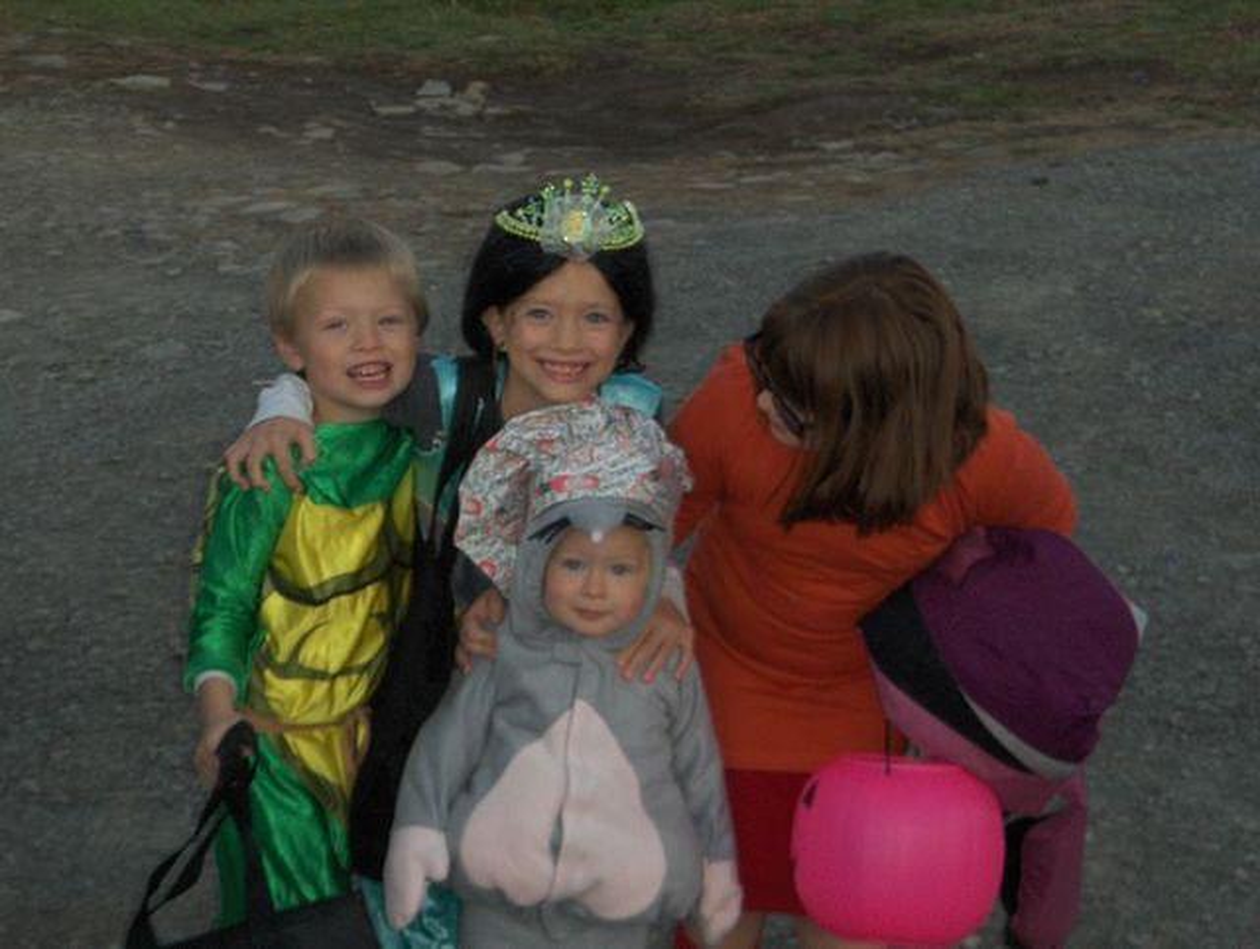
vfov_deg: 12.2
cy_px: 474
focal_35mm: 122
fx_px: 4447
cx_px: 630
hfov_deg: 16.1
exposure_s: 1/150
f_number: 4.2
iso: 100
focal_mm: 19.6
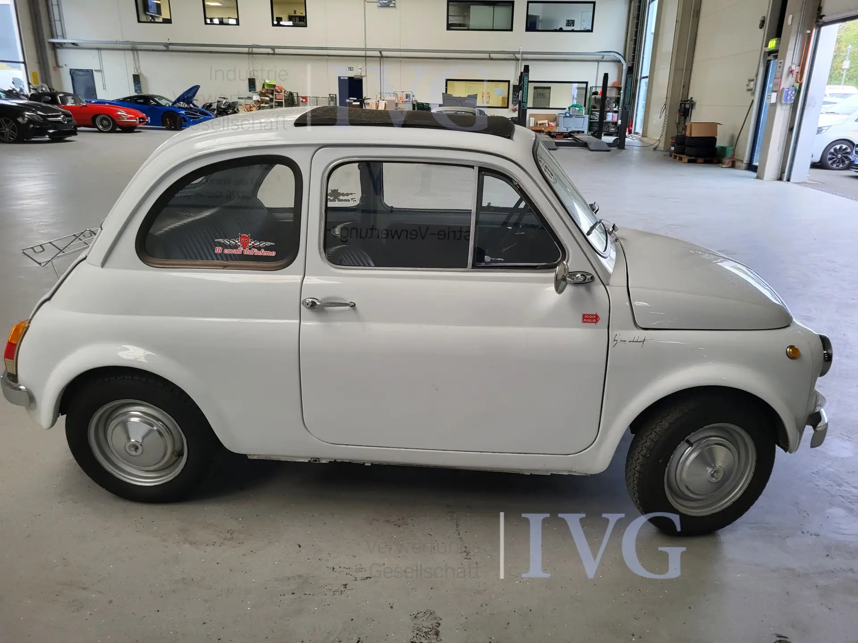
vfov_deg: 53.1
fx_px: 644
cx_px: 429
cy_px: 322
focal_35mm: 26
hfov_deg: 67.3
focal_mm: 5.4
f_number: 1.8
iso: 250
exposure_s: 1/100
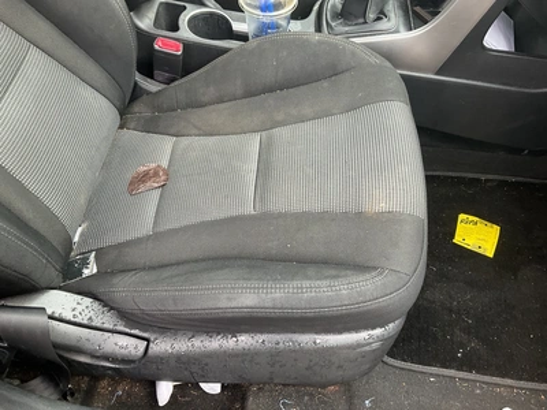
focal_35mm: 29
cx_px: 274
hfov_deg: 61.7
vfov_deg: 48.2
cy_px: 205
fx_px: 458
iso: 40
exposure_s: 1/122
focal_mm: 3
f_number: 1.8
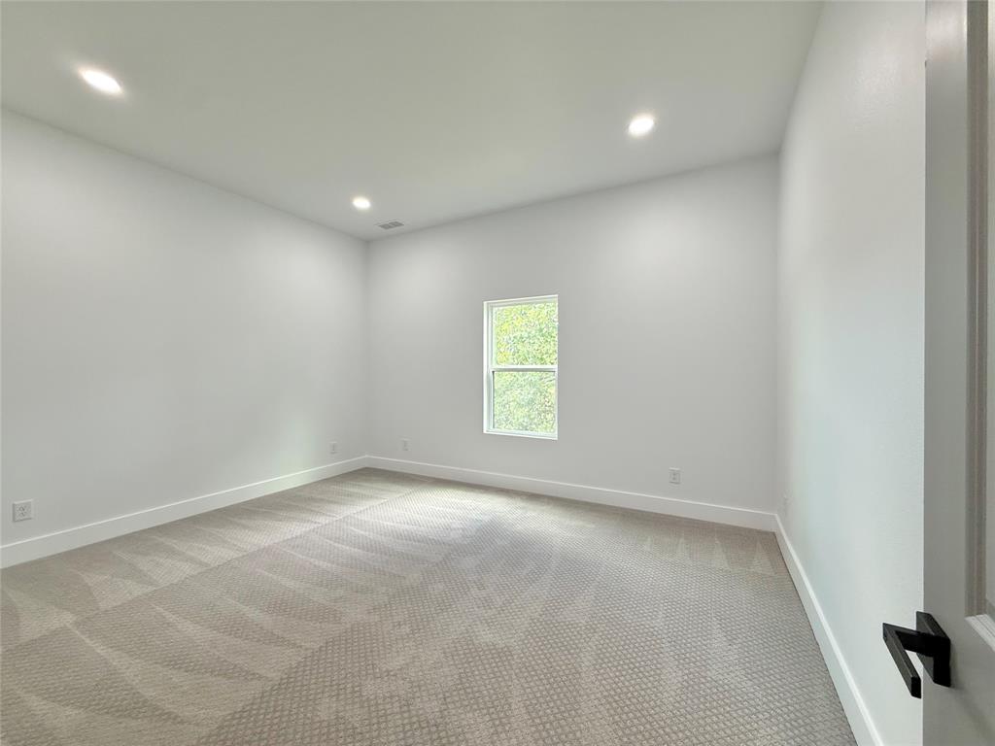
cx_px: 498
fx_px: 402
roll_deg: +0.2
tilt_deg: +1.9
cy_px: 373
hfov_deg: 102.1
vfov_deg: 85.7
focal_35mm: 14
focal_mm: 2.22
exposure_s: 1/120
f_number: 2.2
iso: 160
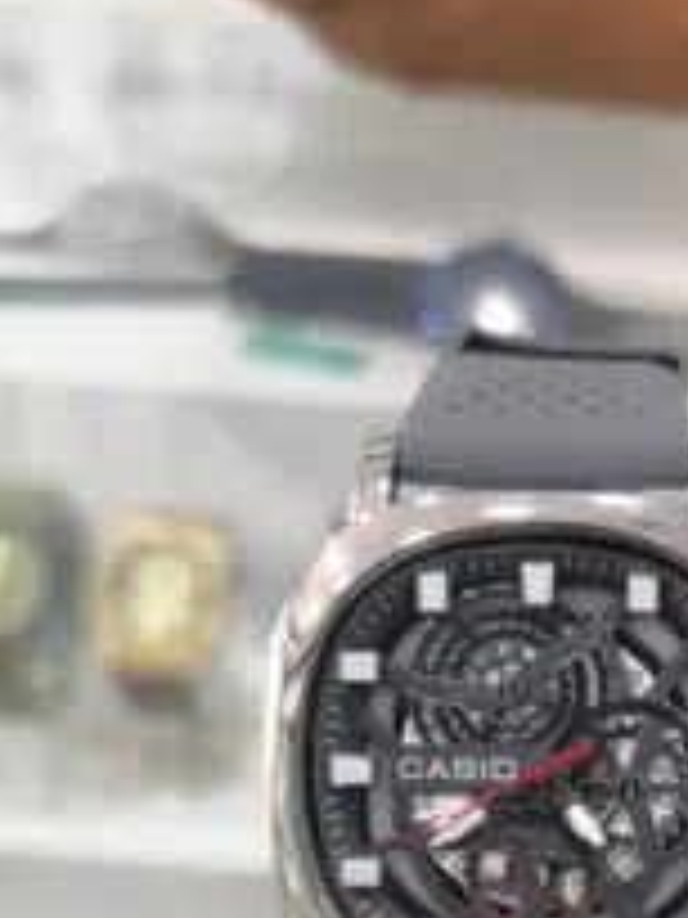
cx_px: 526
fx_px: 1405
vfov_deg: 33.9
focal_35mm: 53
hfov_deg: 27.1
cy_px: 850
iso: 80
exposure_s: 1/50
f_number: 1.8
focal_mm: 5.3
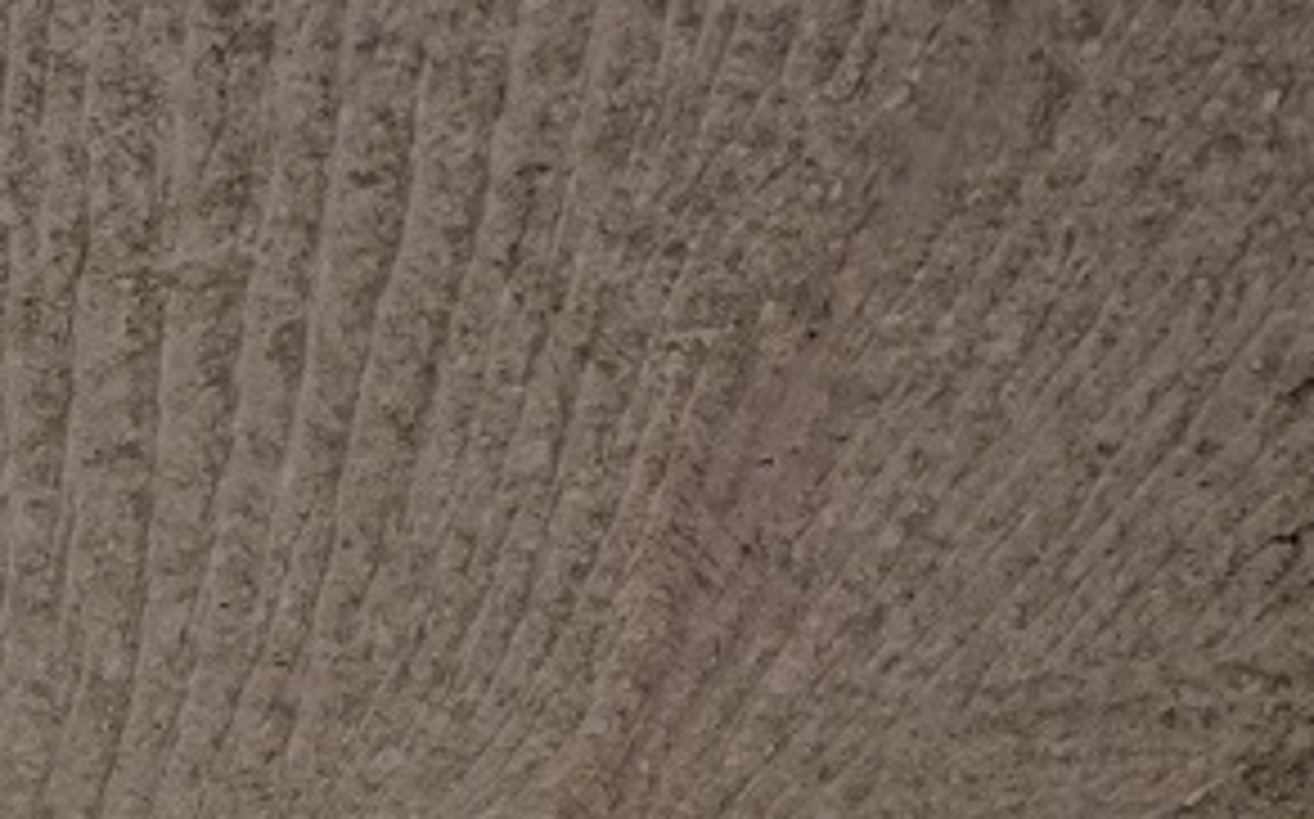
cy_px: 2606
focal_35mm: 80
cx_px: -1703
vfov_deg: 10.3
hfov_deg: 15.8
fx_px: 2863
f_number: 5
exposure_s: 1/13
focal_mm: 12
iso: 800
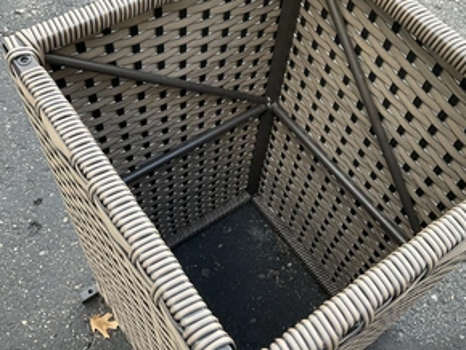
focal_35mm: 40
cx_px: 217
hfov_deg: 46.7
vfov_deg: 35.9
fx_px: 539
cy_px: 144
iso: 64
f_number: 1.8
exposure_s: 1/122
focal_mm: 3
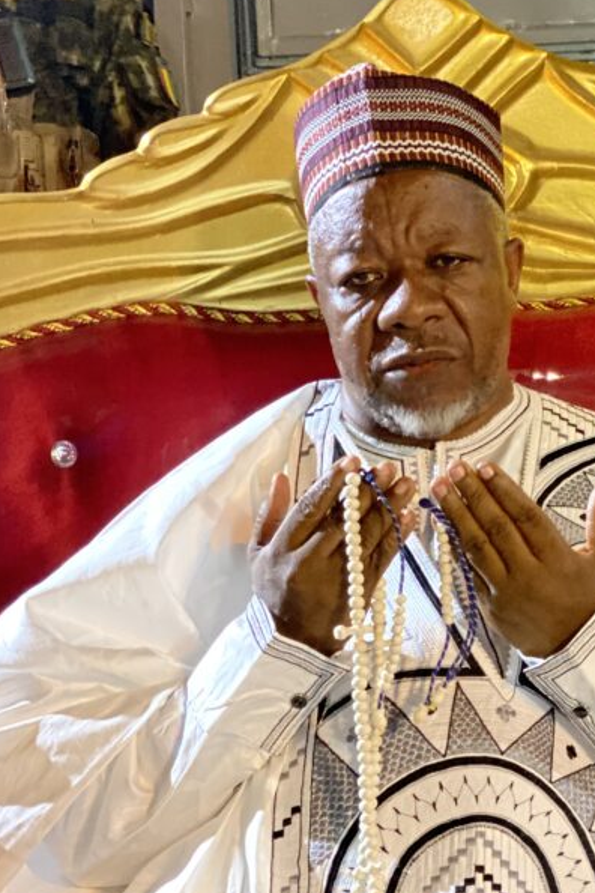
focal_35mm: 91
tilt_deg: -4.8
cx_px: 460
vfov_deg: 22.3
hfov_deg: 15.0
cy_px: 585
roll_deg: +1.6
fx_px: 2256
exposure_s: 1/14
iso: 400
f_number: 2
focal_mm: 6
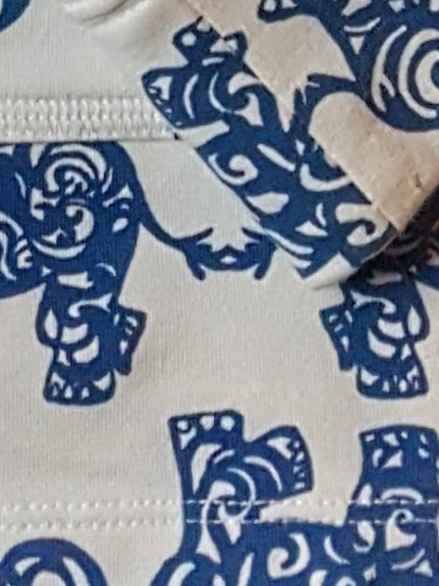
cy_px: -1124
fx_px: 3011
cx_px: -358
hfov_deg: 8.0
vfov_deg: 9.1
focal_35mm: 178
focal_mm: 4.2
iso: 200
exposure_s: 1/20
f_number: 1.7
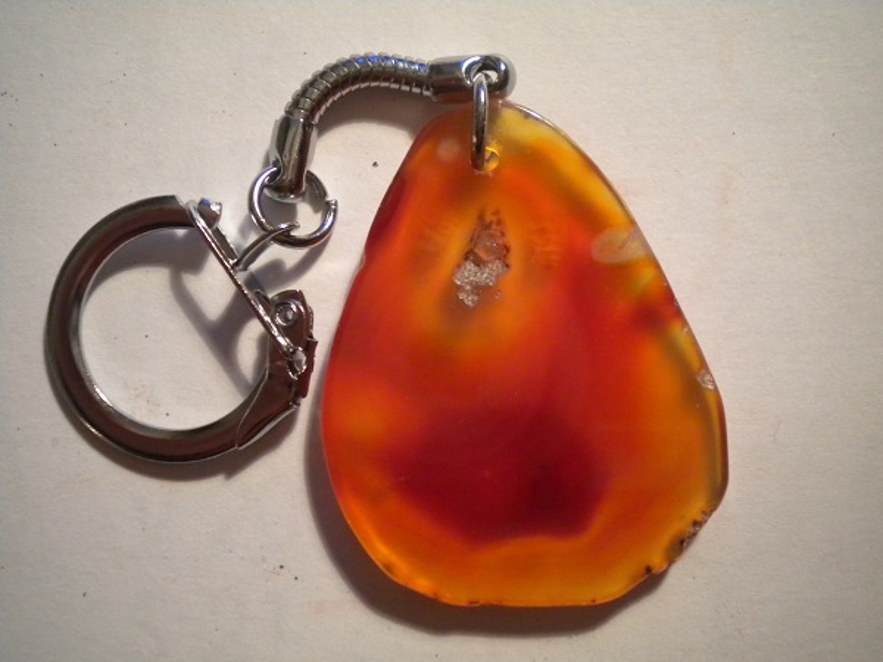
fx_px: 1046
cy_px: 331
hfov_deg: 45.8
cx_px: 442
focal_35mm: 41
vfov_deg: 35.1
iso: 400
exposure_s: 1/20.3
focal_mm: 7.4
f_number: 3.5
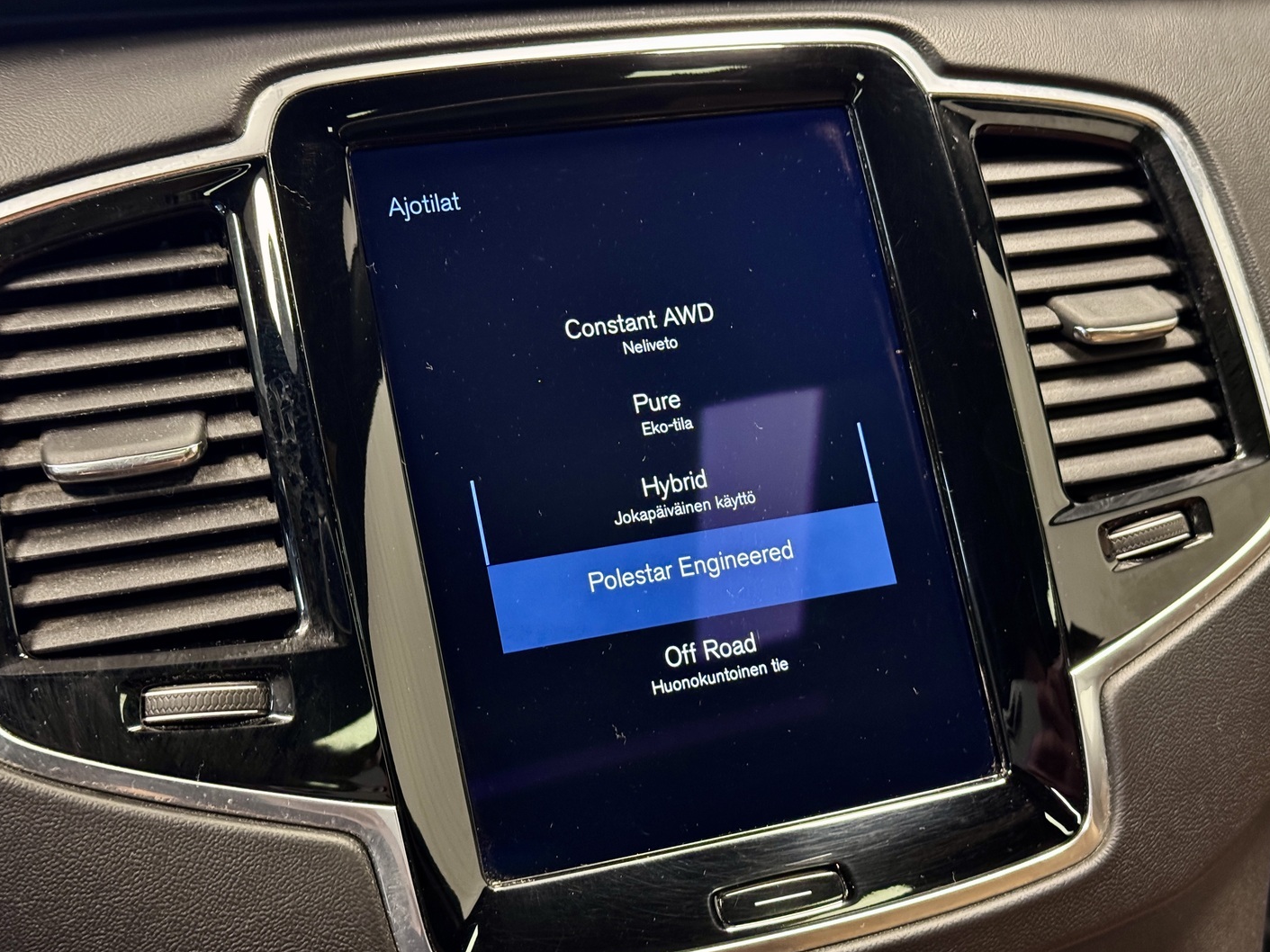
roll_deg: +0.1
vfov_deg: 29.7
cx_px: 626
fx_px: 1798
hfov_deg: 38.9
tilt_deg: -24.9
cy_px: 480
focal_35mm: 49
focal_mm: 6.76
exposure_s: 1/25
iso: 500
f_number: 1.78
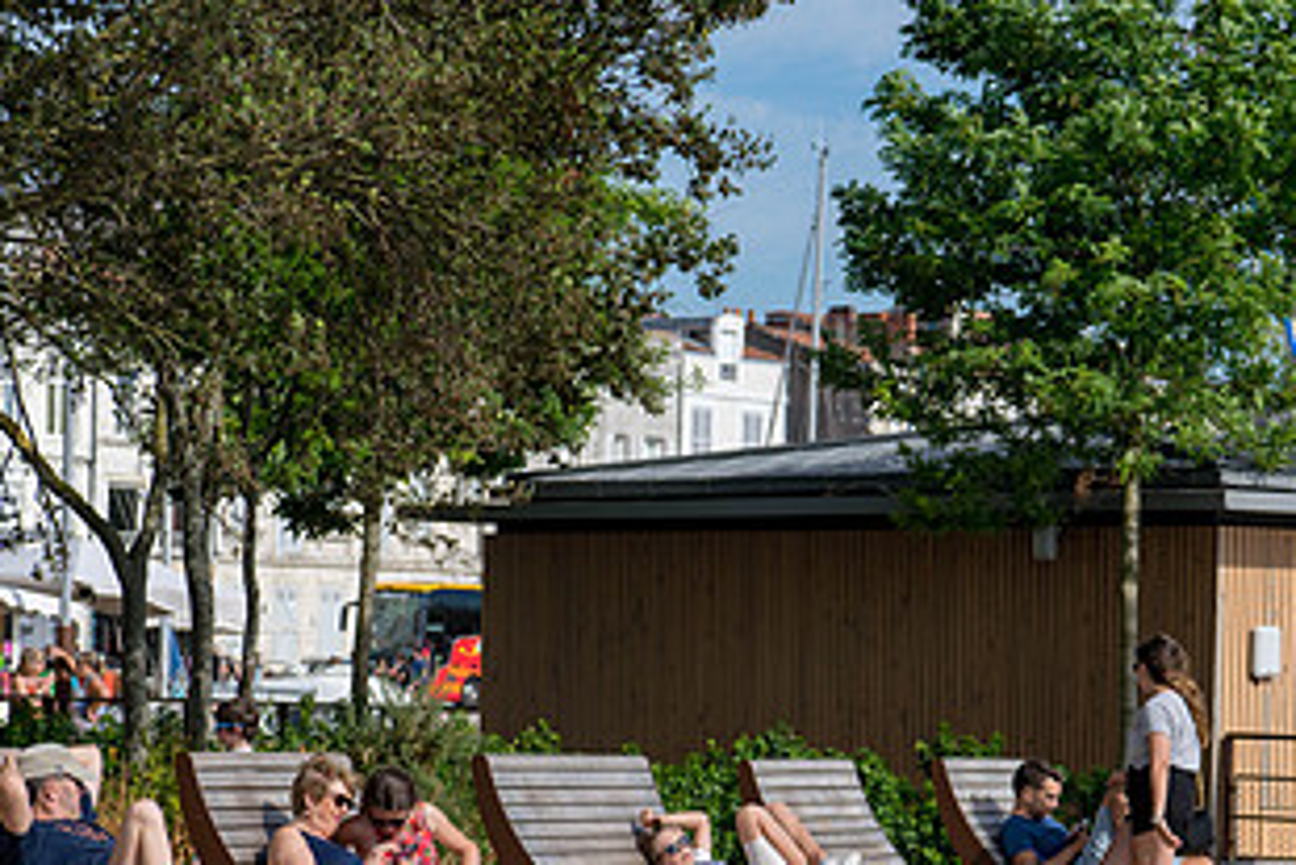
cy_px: 738
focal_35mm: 131
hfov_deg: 15.6
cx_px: 807
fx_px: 4718
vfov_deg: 10.4
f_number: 6.3
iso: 64
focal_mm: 70
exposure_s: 1/640
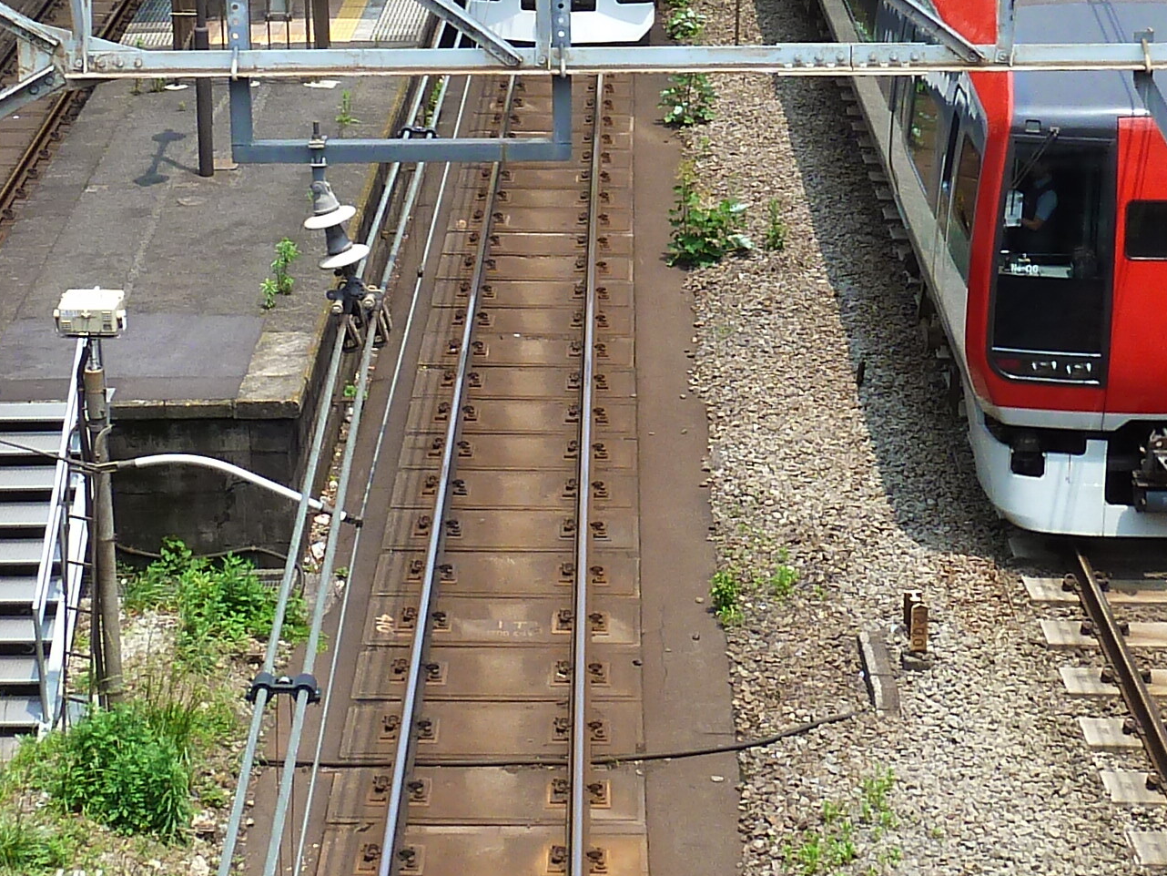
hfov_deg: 25.0
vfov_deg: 18.7
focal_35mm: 78
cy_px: 168
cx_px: 620
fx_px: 2630
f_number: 4
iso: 80
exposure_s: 1/320
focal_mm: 4.1
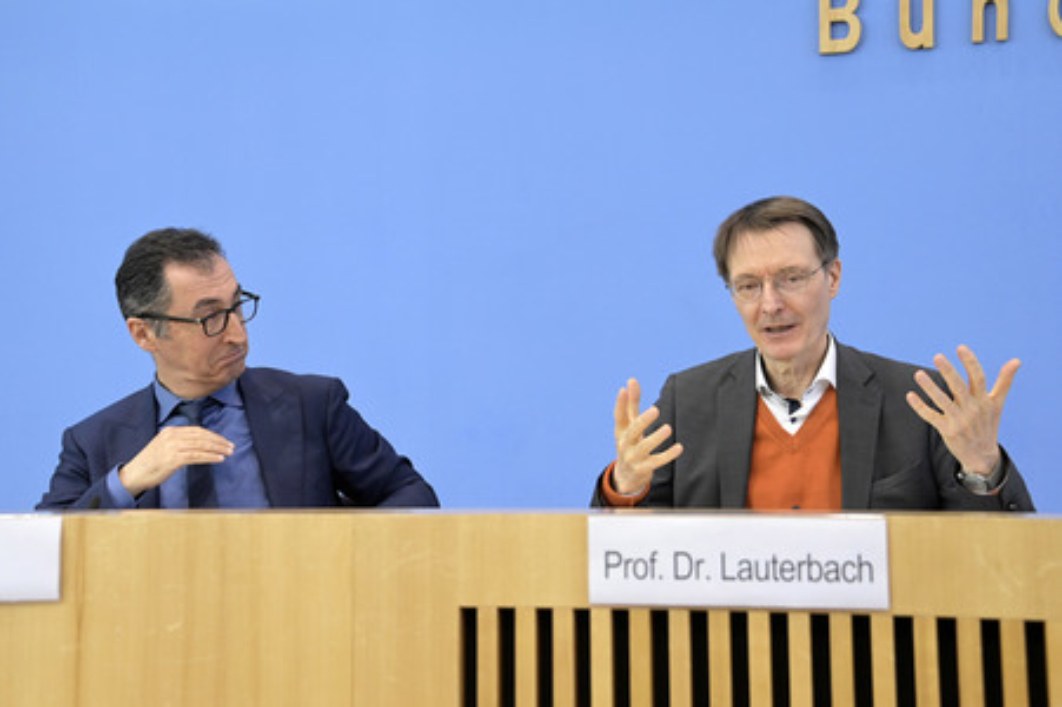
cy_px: 354
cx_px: 531
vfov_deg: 24.6
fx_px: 1621
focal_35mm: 55
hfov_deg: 36.3
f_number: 5
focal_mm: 55
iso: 3200
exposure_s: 1/500
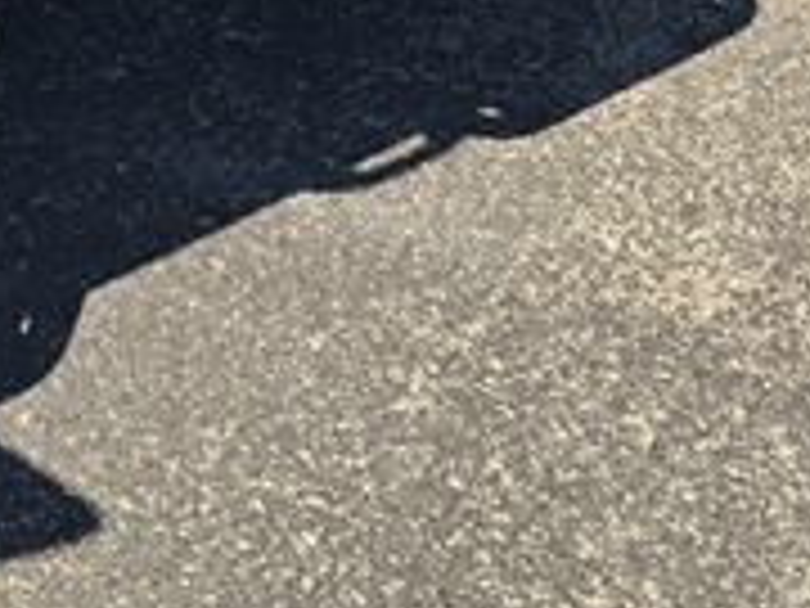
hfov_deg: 22.2
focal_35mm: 82
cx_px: -135
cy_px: -54
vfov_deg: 17.4
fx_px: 1919
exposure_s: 1/312
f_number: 1.7
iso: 12
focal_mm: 6.3
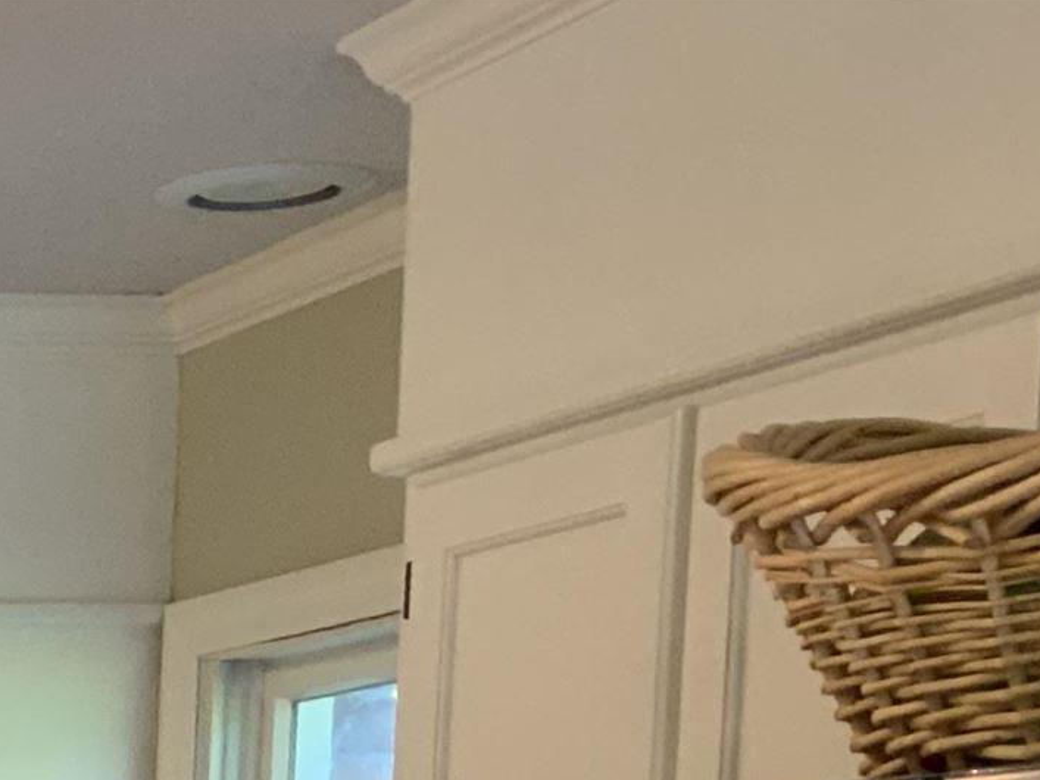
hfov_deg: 13.2
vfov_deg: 10.5
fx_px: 3785
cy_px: 1688
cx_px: -1134
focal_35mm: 126
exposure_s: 1/60
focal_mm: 3
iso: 80
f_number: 1.8
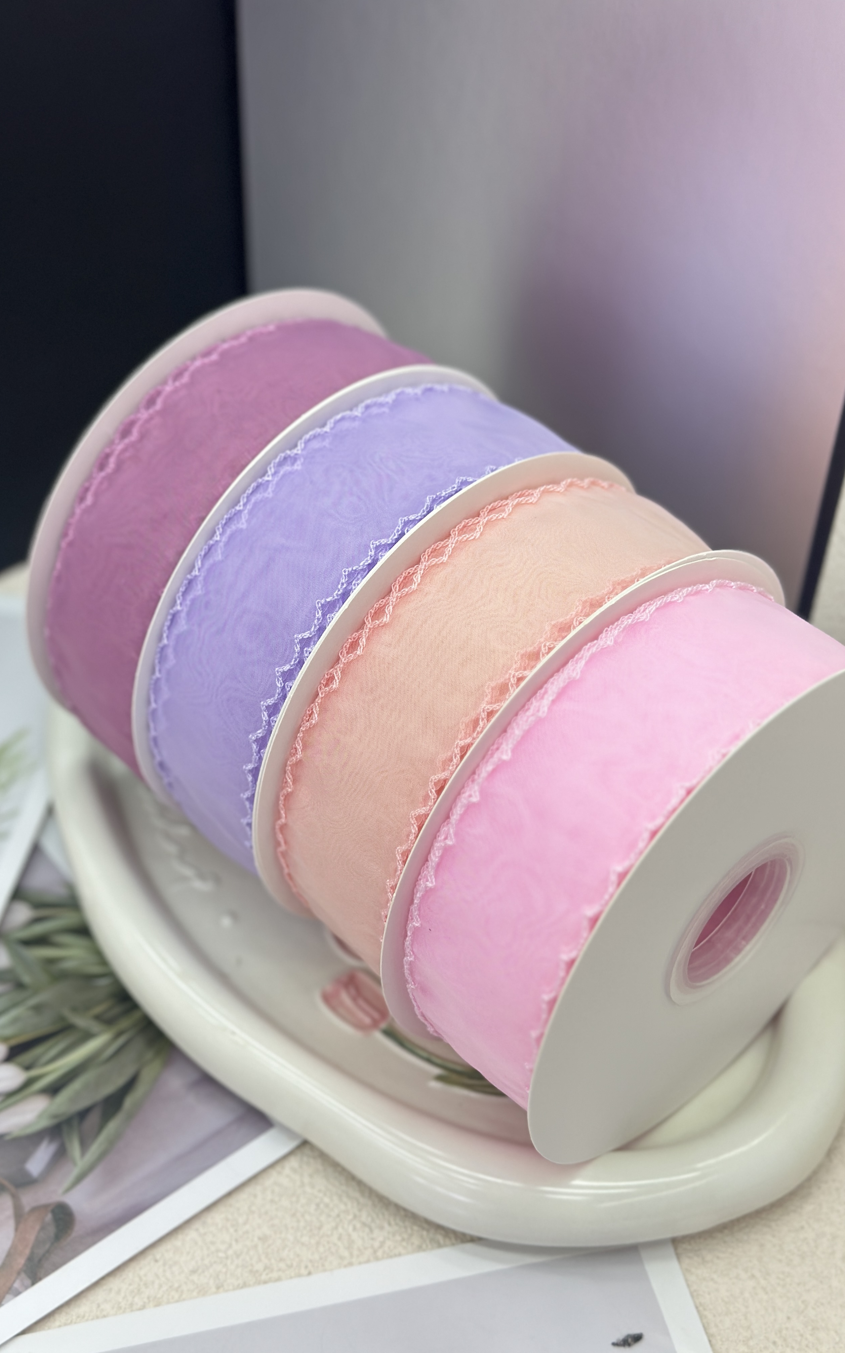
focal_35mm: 51
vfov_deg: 39.6
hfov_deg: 25.3
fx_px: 1879
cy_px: 677
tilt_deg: -45.5
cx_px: 344
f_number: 1.78
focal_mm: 6.86
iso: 80
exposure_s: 1/203
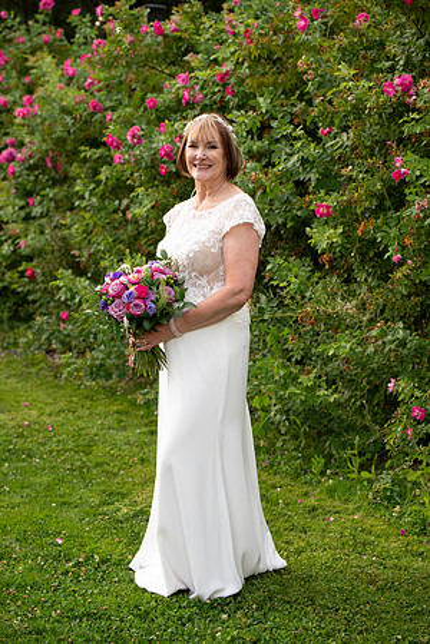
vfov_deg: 28.8
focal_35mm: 70
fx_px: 1254
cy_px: 322
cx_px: 215
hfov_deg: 19.5
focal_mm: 70
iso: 1000
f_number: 4.5
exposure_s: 1/320
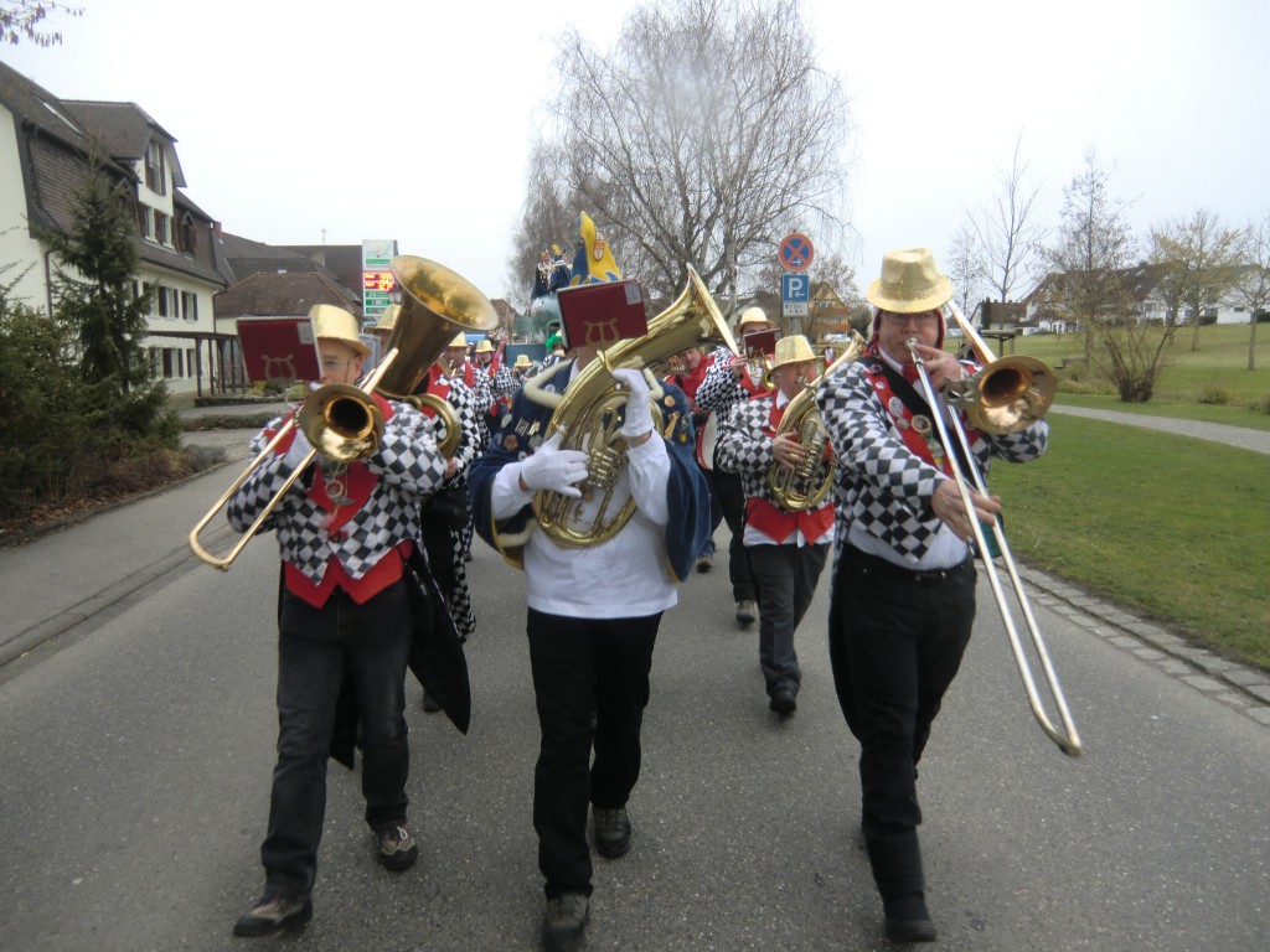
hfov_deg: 71.6
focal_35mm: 24
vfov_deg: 56.8
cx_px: 635
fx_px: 881
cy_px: 476
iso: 64
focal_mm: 4.3
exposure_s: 1/80
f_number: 3.2
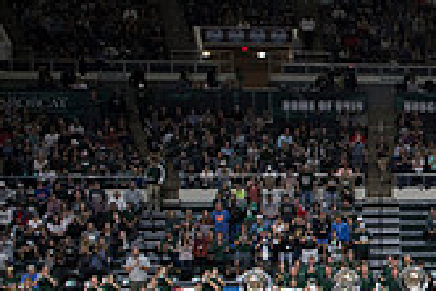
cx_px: 686
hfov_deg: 20.2
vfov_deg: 16.2
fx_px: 1018
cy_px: 235
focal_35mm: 84
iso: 2000
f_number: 2.8
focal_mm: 24
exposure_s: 1/1000
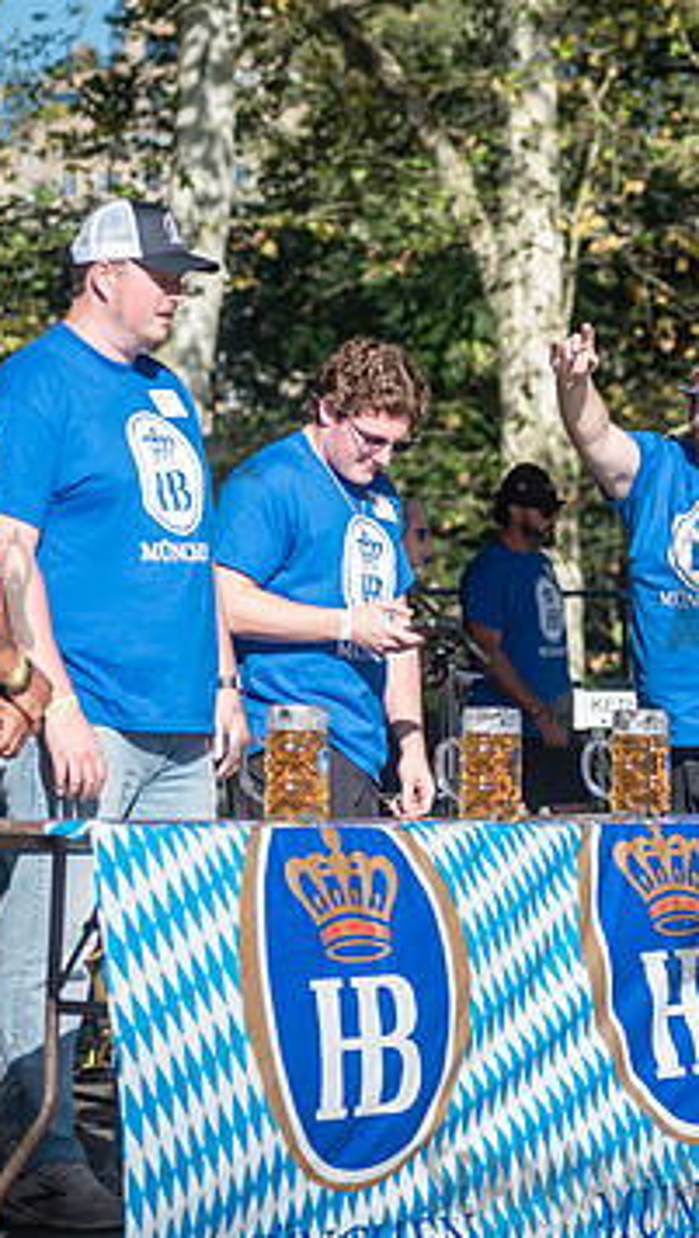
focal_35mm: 179
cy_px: 589
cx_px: 685
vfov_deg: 12.0
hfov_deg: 6.8
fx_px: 5881
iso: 250
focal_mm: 105
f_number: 4.5
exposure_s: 1/1000
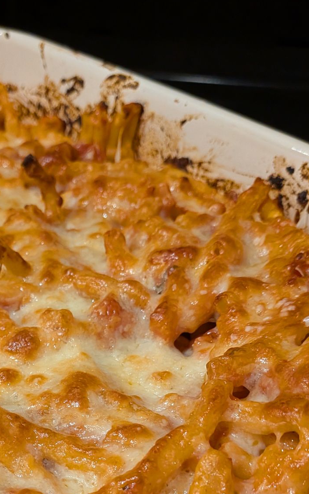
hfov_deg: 27.5
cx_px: 25
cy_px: 425
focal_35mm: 45
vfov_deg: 41.5
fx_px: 606
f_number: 1.7
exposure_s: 1/100
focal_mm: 4.53
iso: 630
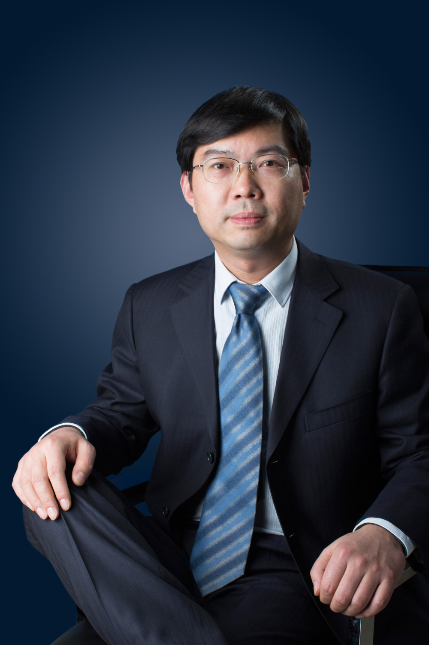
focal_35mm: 75
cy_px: 322
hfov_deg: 18.1
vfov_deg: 27.0
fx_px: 1343
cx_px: 214
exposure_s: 1/125
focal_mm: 50
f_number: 3.2
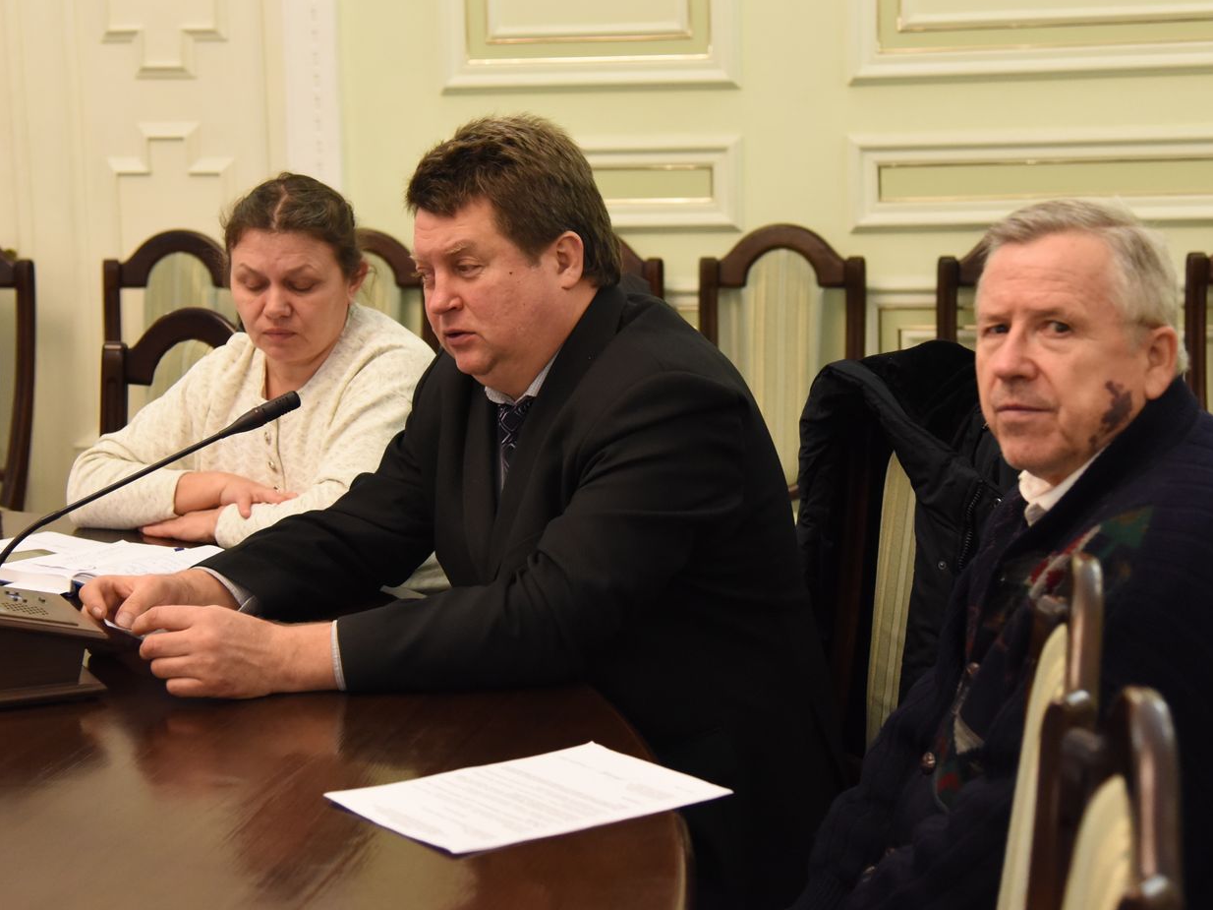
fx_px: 2102
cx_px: 623
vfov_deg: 24.4
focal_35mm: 60
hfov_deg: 32.2
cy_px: 456
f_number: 4
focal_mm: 55
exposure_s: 1/125
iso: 4000
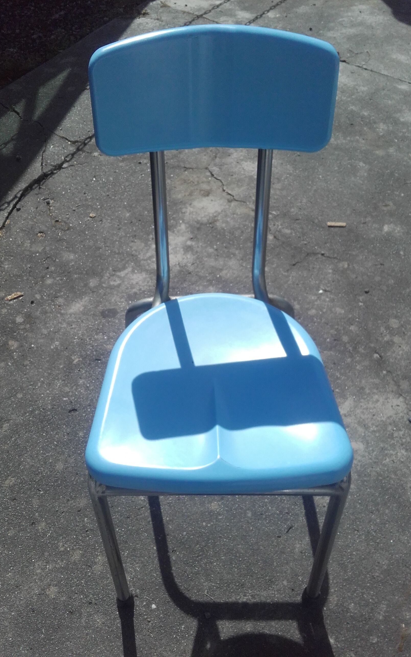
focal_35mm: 33
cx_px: 203
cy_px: 328
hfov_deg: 38.3
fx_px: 591
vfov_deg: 58.1
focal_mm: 3.3
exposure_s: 1/1820
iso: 50
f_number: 2.2
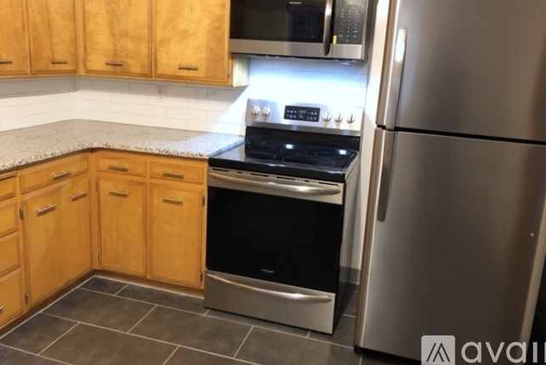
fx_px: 455
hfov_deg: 61.9
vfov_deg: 43.5
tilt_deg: -13.7
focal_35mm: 30
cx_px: 276
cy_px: 158
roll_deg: -2.6
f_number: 1.8
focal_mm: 3.99
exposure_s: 1/15
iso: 100
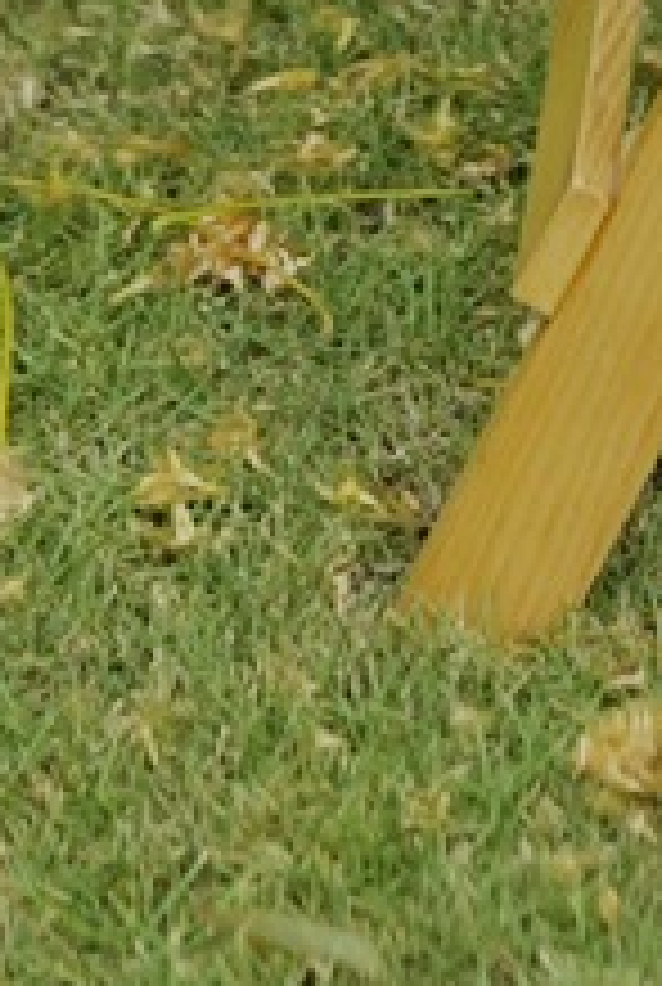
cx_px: 1324
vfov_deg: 5.0
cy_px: -2413
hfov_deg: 3.6
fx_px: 10514
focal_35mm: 383
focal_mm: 35
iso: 160
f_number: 2
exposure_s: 1/160
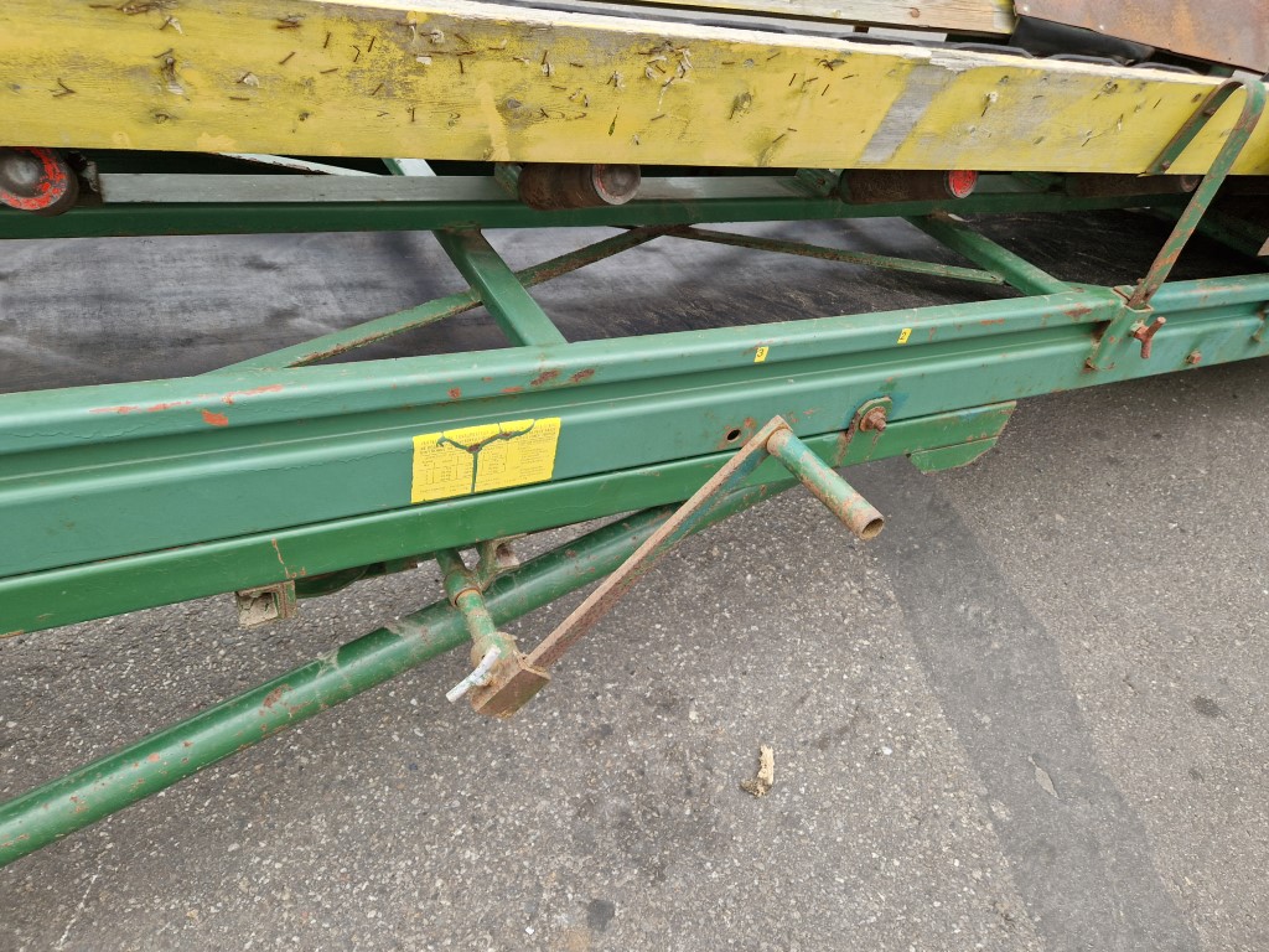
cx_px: 634
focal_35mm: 23
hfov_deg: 73.9
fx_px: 843
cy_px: 476
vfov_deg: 58.9
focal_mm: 5.4
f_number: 1.8
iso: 64
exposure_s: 1/180
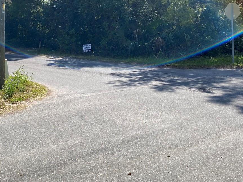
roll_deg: +0.1
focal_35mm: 48
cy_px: 33
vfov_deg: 29.5
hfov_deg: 39.4
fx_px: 337
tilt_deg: -0.8
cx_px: 91
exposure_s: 1/1157
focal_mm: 4.25
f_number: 1.8
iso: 32
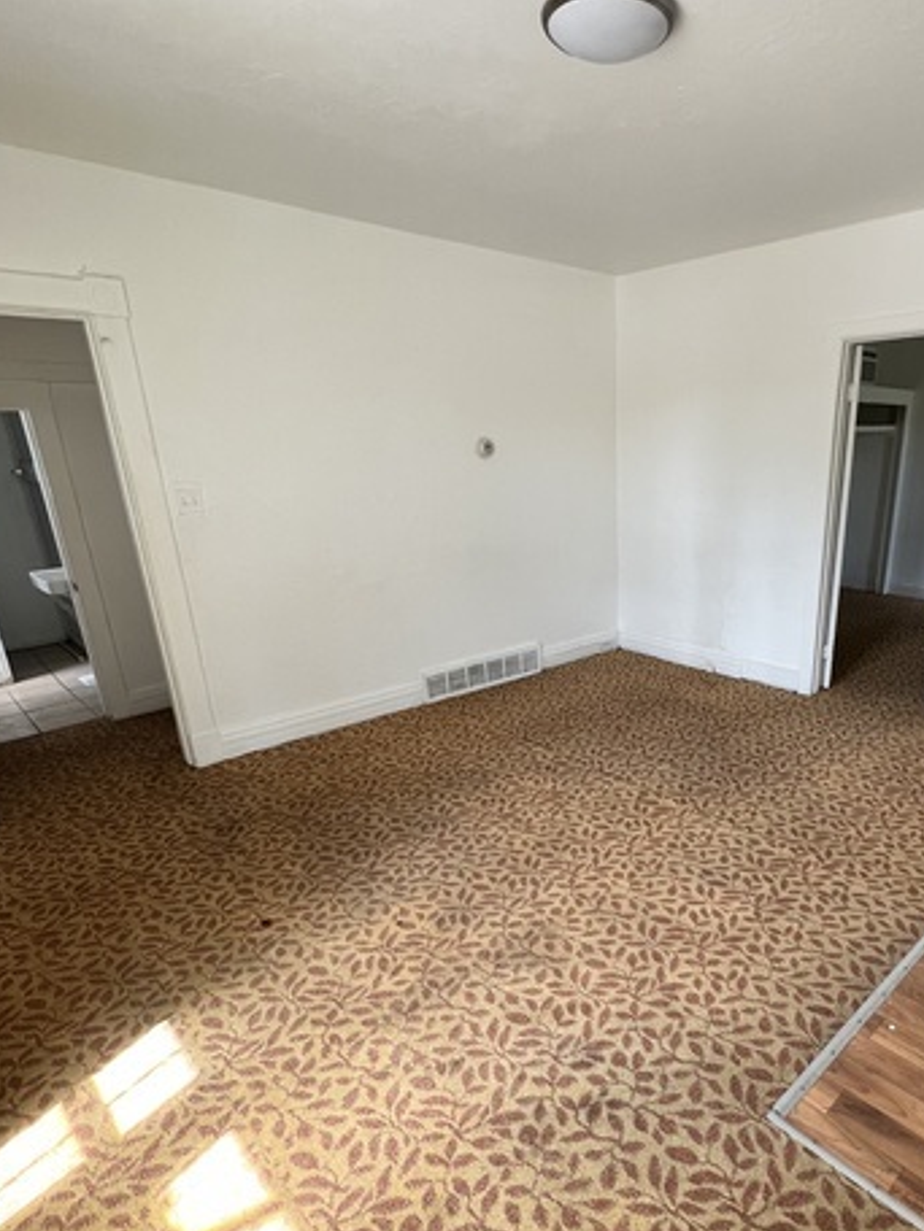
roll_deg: +1.1
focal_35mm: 19
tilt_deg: -20.4
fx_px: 676
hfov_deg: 67.2
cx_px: 597
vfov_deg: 83.8
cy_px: 725
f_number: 1.8
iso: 125
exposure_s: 1/99
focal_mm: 1.57
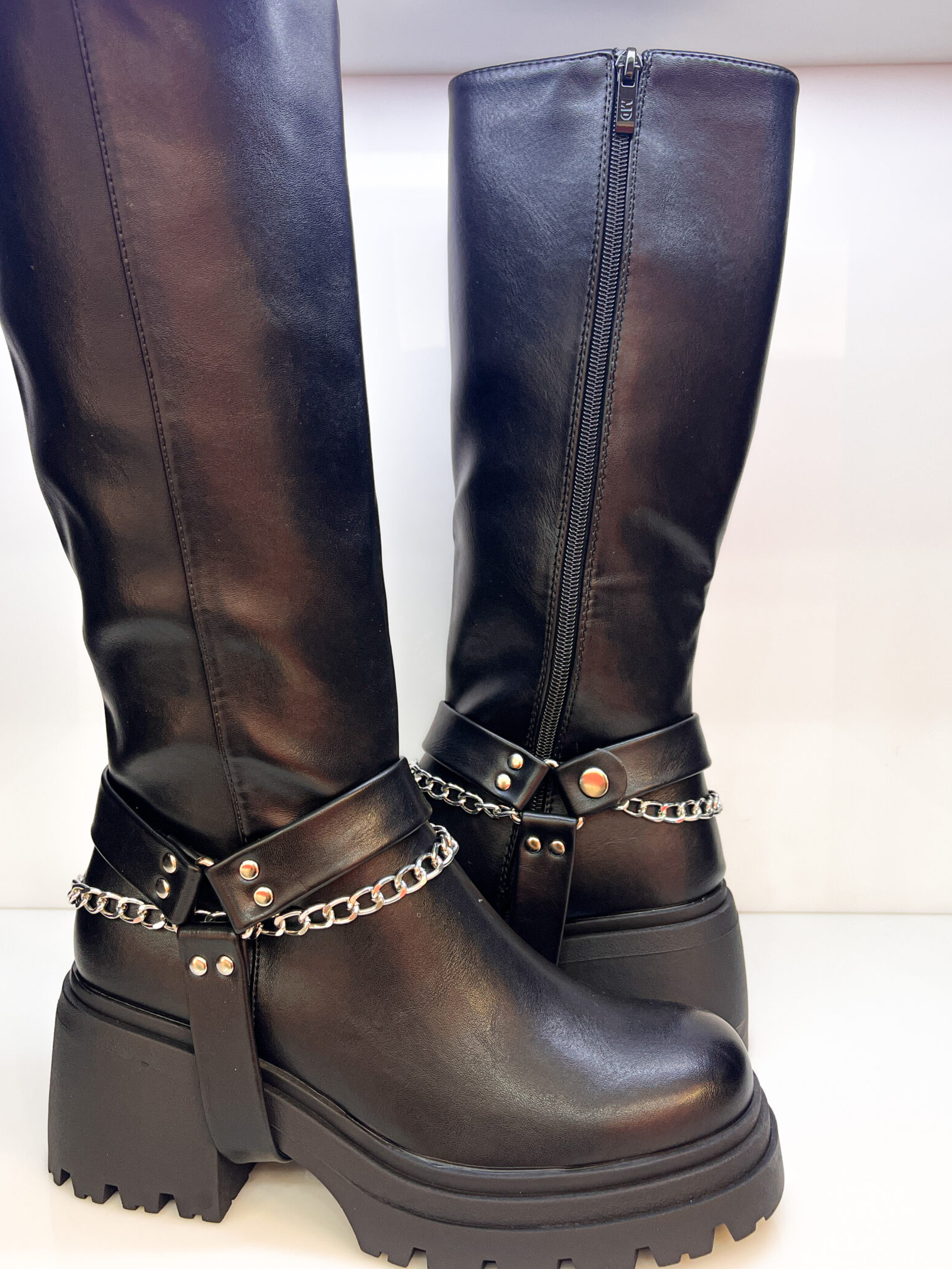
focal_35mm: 32
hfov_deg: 44.1
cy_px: 597
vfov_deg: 56.8
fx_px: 1173
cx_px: 417
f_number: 1.6
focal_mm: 5.1
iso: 125
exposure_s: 1/100
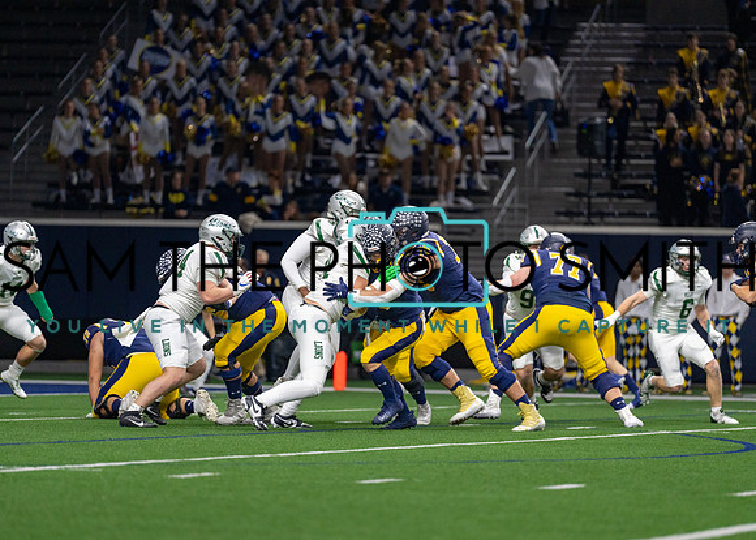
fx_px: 4499
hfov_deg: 9.6
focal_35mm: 210
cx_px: 378
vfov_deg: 6.9
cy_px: 270
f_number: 2.8
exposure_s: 1/1250
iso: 2000
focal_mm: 200
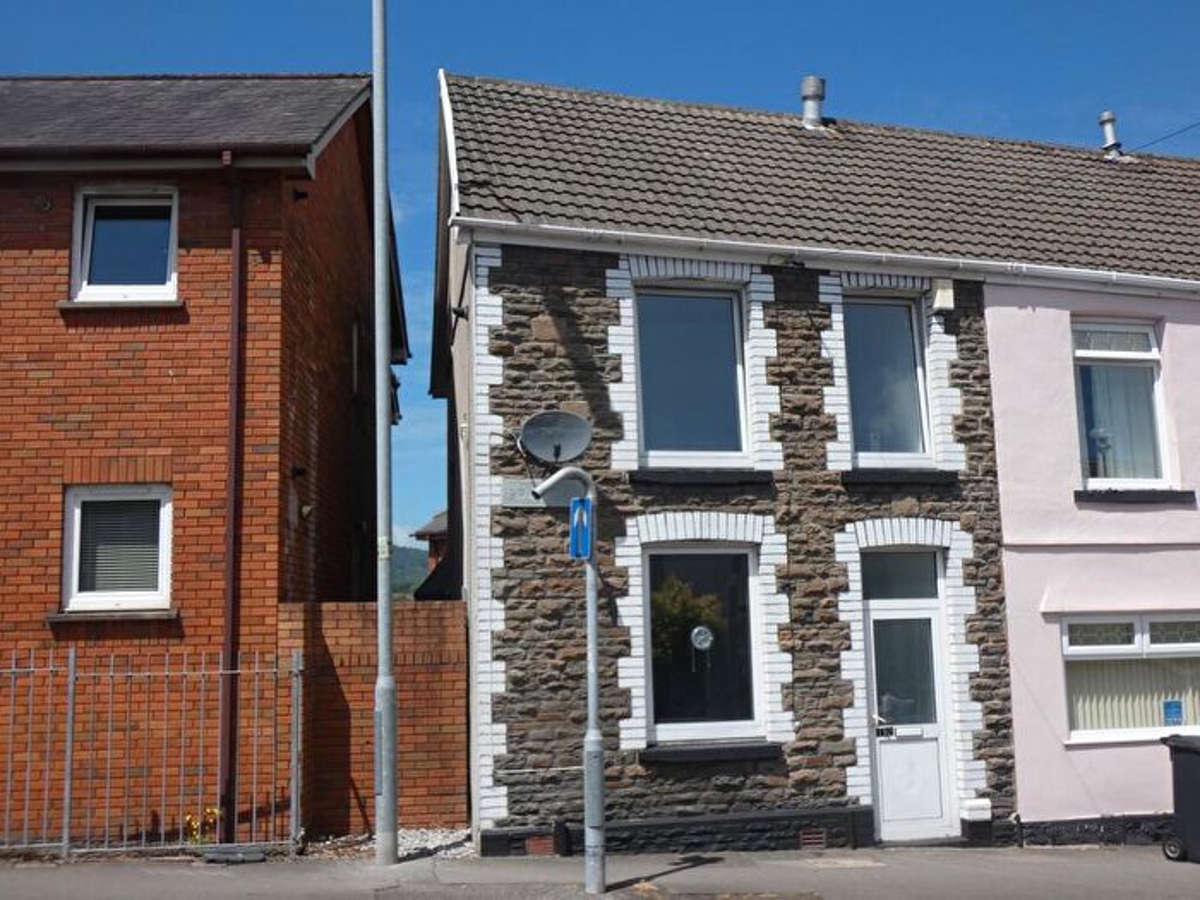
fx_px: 1317
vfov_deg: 37.7
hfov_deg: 49.0
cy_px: 450
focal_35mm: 38
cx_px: 600
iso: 80
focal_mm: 6.8
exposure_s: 1/800
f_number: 4
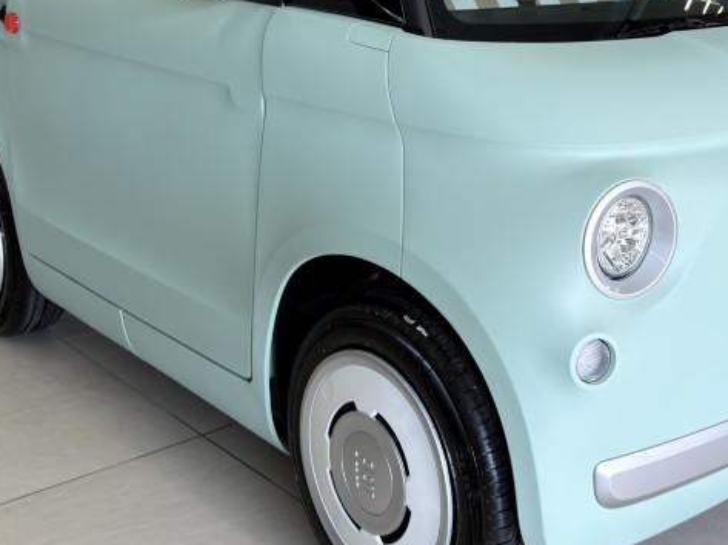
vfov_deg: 27.5
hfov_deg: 36.3
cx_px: 511
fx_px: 1093
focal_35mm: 52
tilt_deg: -10.5
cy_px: 114
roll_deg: -0.1
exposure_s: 1/100
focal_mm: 6.76
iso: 64
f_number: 1.78
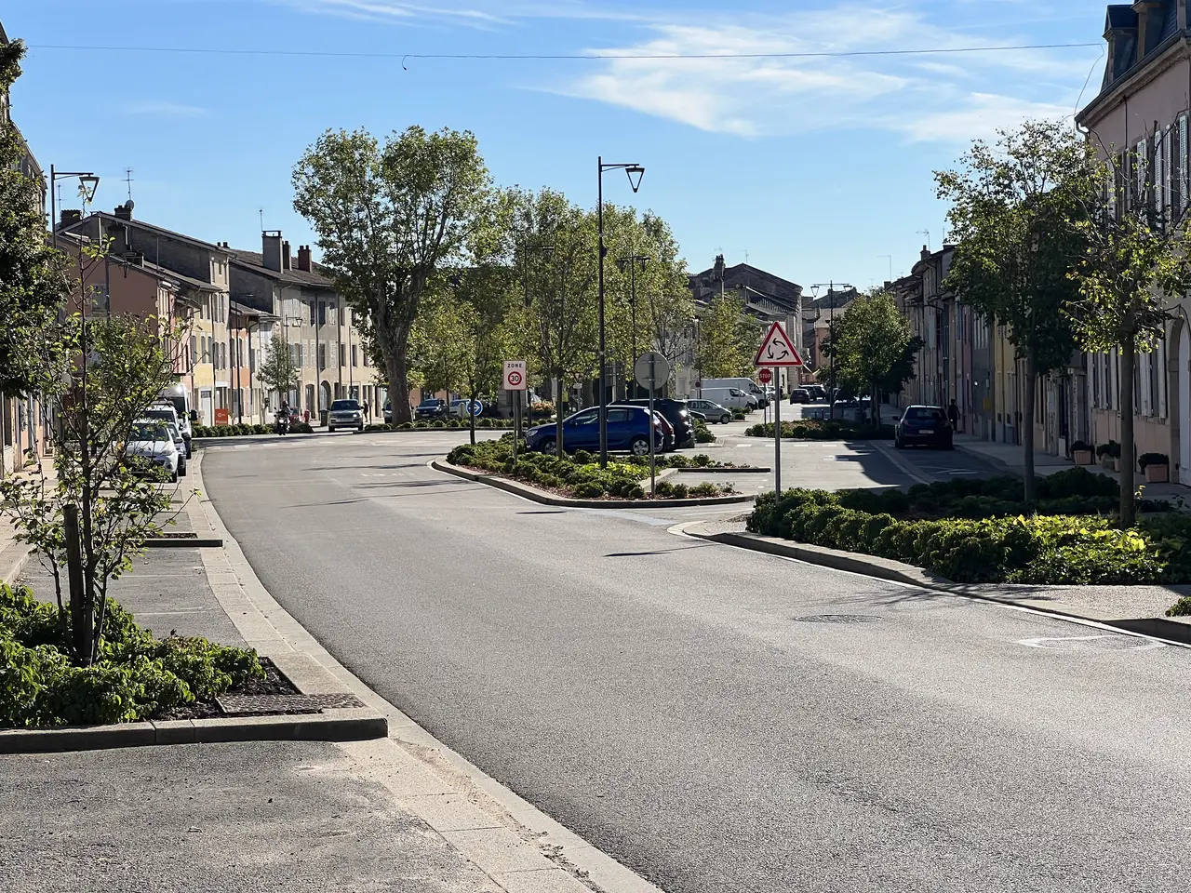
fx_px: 2649
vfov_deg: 19.1
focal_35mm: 77
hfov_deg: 25.3
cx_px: 596
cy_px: 446
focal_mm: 9
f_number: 2.8
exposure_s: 1/1130
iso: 32
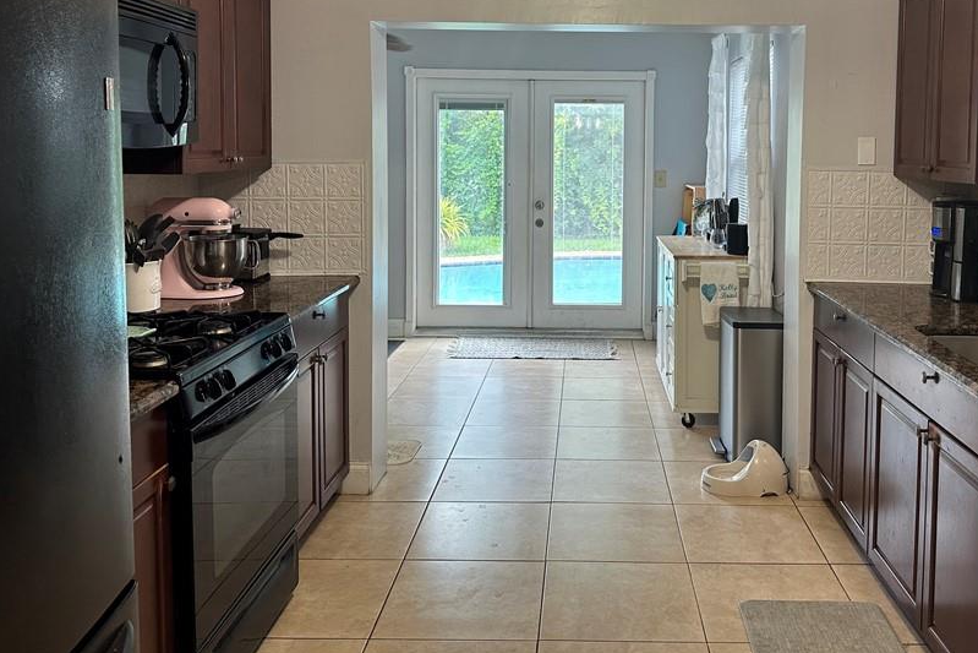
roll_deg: -0.8
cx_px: 584
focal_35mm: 32
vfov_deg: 40.3
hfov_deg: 58.3
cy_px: 187
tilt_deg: -4.3
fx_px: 869
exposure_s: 1/60
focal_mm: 6.86
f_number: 1.78
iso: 160
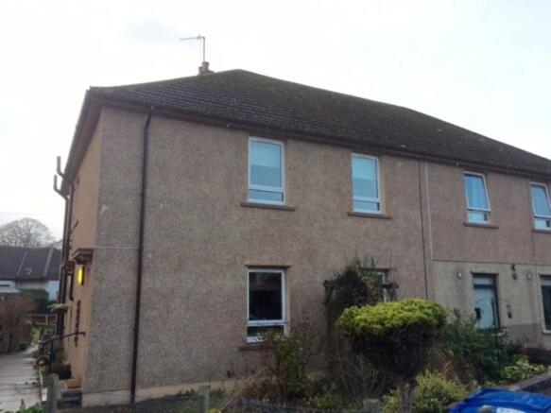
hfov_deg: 61.7
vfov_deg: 48.2
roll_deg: +0.1
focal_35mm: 29
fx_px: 462
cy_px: 206
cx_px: 276
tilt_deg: +8.4
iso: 32
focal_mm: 4.15
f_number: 2.2
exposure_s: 1/406
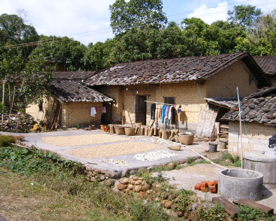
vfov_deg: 40.1
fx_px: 302
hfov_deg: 49.1
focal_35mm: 37
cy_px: 112
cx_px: 133
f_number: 5.8
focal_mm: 5.8
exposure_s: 1/350
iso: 50
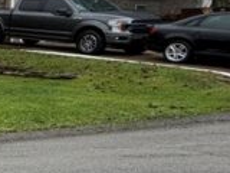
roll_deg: -0.5
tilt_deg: -4.0
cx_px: -319
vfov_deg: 21.0
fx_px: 465
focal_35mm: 70
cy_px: 91
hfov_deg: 15.3
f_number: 2.2
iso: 40
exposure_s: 1/644
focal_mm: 2.22
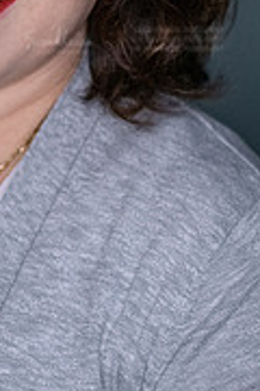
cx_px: -58
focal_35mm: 213
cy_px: 7
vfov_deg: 9.6
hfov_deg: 6.4
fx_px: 2307
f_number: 3.2
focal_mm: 85
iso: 1600
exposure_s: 1/160
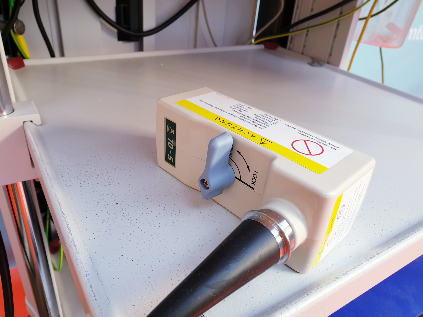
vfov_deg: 53.1
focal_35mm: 26
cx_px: 212
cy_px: 158
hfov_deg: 67.3
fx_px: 318
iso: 100
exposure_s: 1/50
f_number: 2.4
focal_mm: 4.3
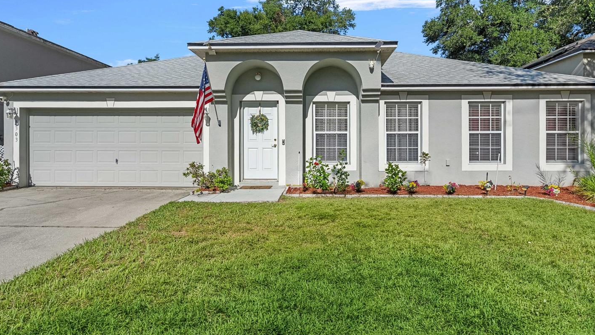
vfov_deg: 58.3
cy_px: 156
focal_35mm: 19
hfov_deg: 89.5
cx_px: 307
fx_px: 300
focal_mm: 16
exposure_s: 1/1250
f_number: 7.1
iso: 800
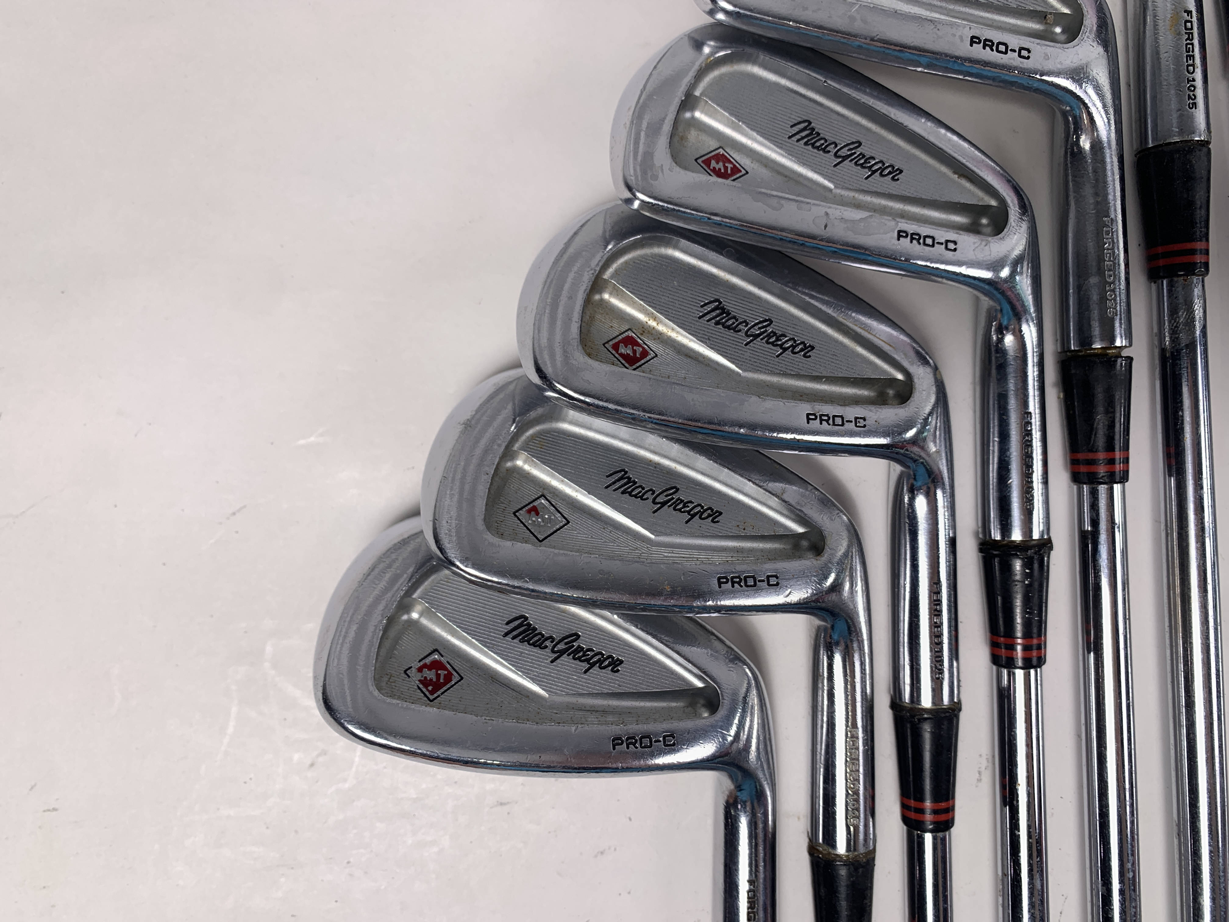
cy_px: 461
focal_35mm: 26
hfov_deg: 67.3
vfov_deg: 53.1
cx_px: 614
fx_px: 923
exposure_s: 1/137
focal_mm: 4.25
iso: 25
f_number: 1.8
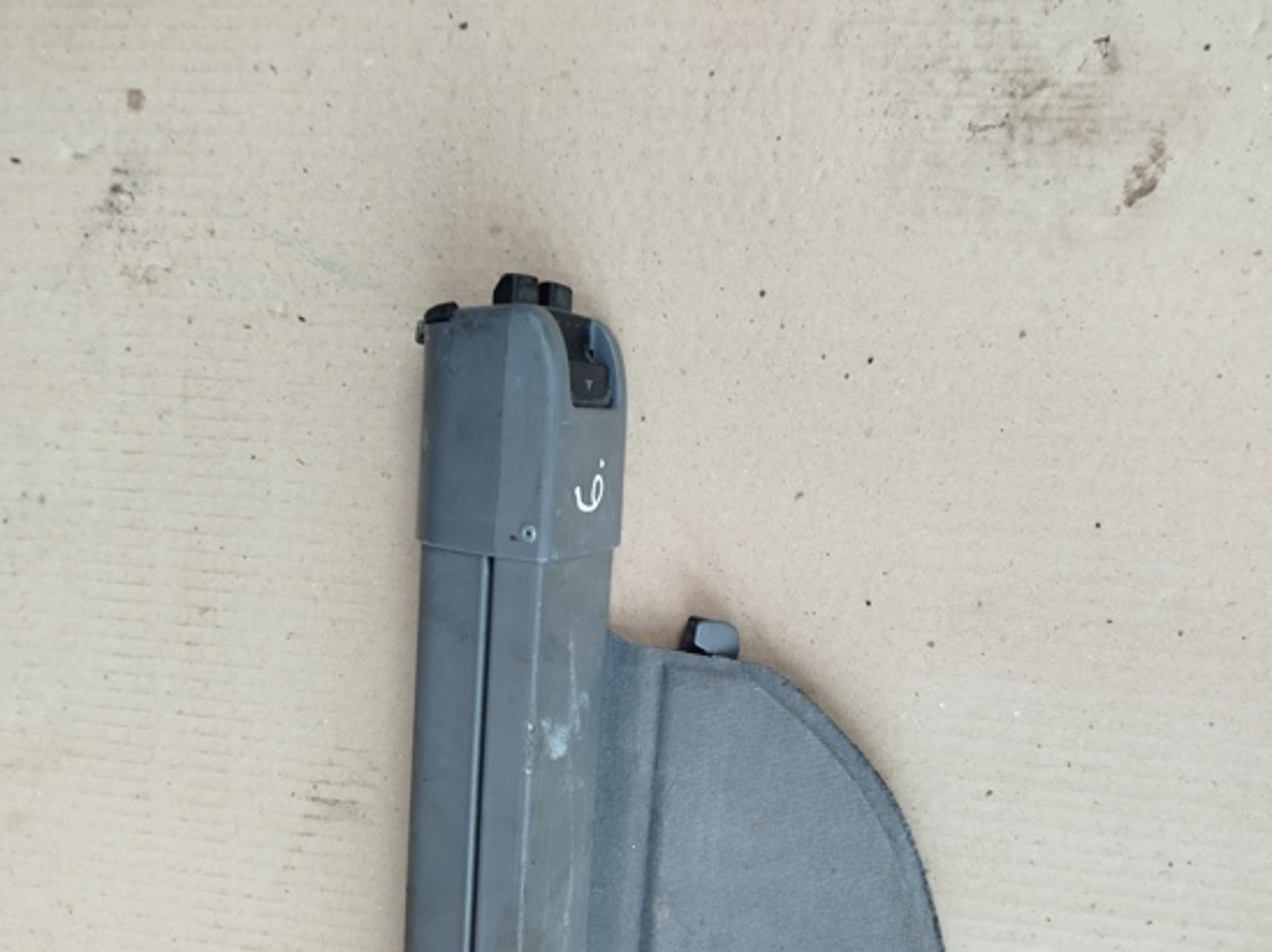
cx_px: 628
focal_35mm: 28
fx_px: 1028
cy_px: 535
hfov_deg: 63.5
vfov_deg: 49.6
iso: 125
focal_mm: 5.31
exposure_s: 1/50
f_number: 1.7
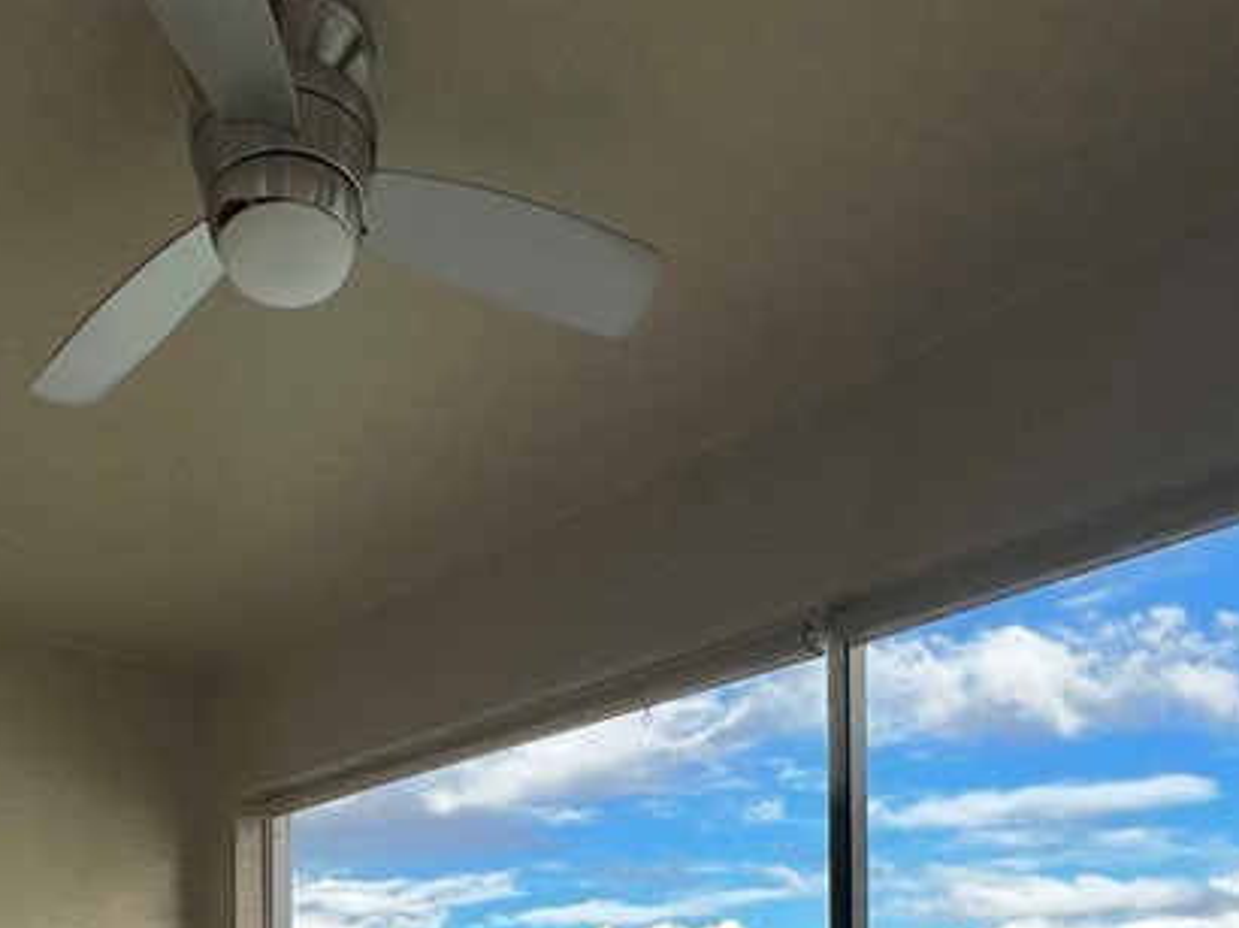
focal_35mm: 35
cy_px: 1134
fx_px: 1252
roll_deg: +0.1
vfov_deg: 32.8
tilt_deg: -0.6
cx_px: 387
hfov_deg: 51.4
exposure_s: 1/581
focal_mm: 2.22
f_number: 2.2
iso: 50
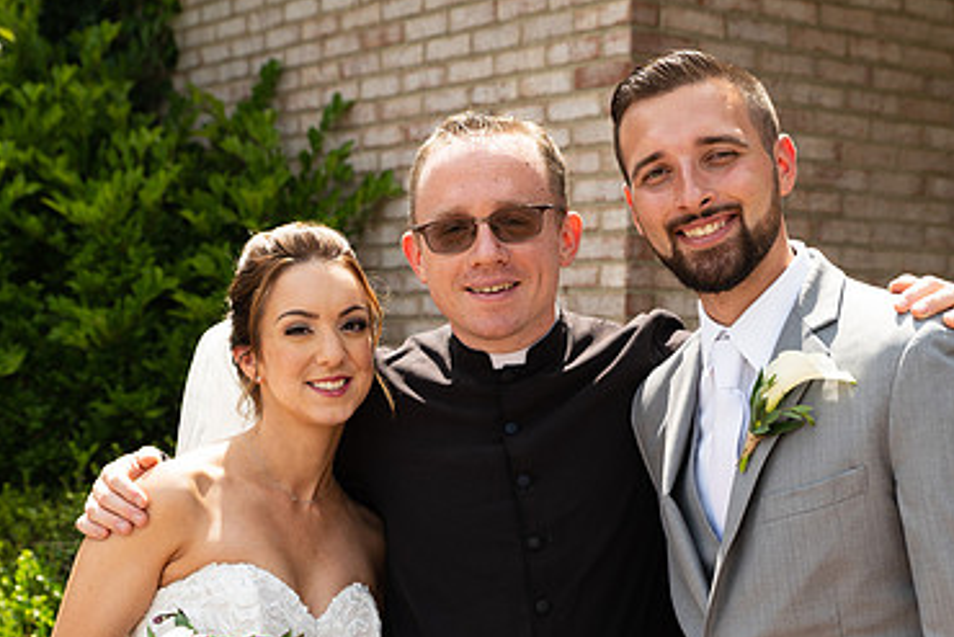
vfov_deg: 19.7
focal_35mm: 69
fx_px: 1829
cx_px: 498
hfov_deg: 29.2
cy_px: 422
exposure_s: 1/400
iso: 125
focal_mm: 44
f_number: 4
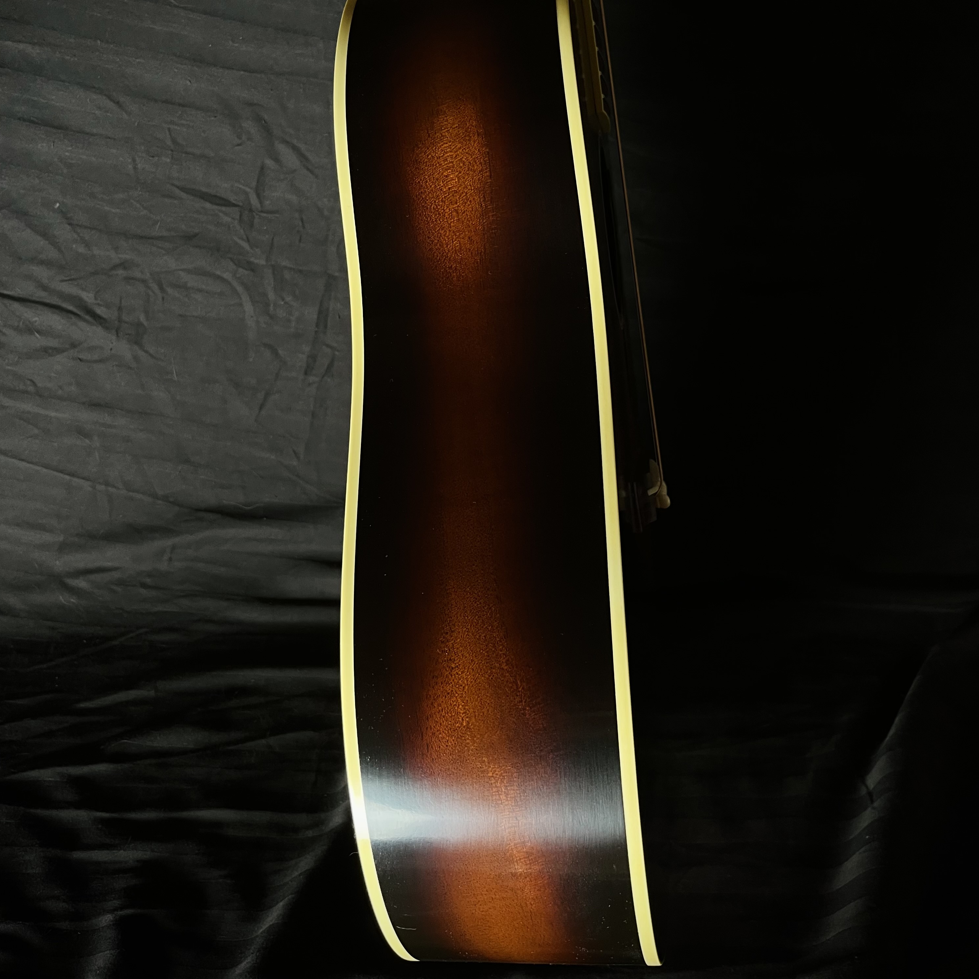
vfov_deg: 52.0
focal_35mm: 31
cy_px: 371
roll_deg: -0.5
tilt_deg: -22.0
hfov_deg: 52.5
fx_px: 992
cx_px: 491
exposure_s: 1/73
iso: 125
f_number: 1.6
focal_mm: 5.1
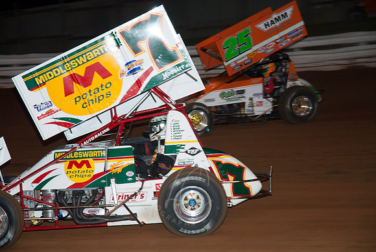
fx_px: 1098
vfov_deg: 13.1
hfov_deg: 19.4
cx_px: 188
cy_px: 126
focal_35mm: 105
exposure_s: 1/200
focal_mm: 70
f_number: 4.5
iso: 250
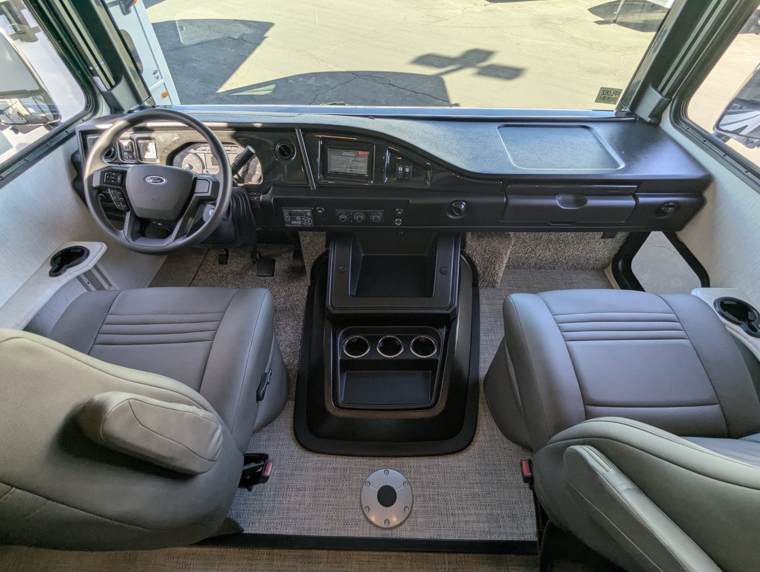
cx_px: 380
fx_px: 352
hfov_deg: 94.4
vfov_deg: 78.2
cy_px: 286
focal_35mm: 16
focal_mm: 2.35
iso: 41
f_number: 2.2
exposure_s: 1/129
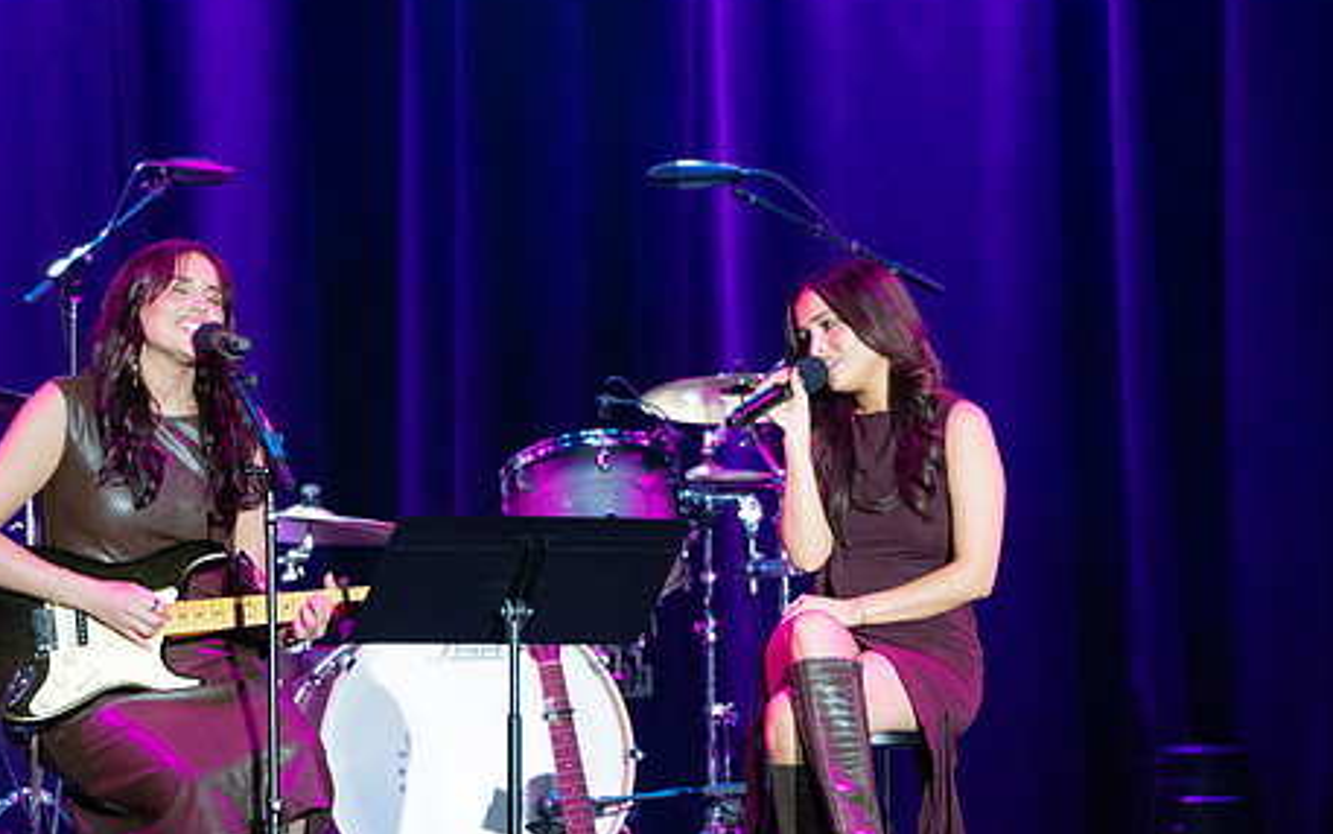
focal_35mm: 356
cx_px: 557
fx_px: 12938
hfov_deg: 5.9
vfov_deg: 3.7
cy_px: 790
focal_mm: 180
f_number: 2.8
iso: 2000
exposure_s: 1/200
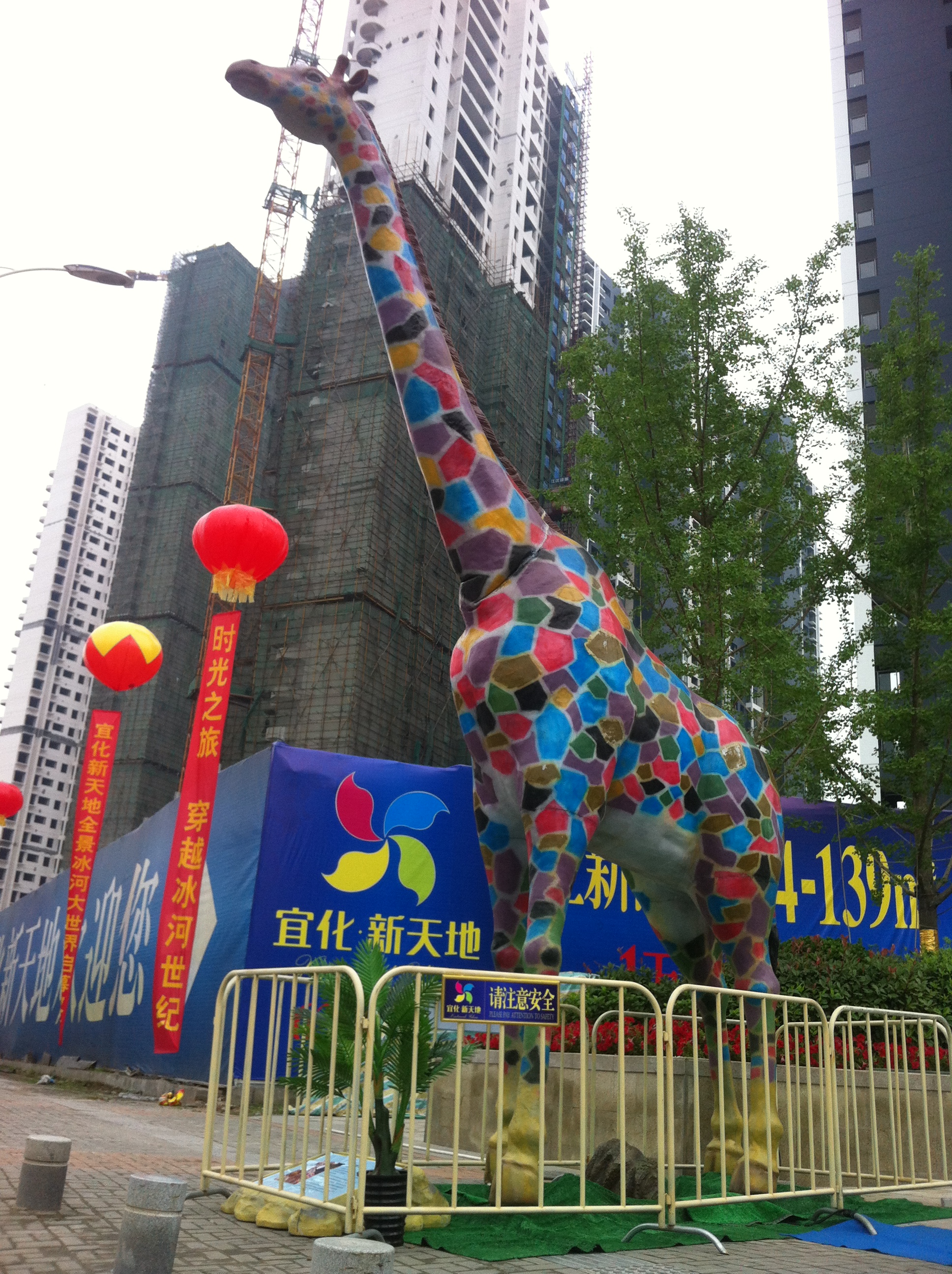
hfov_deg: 40.6
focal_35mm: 35
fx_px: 1287
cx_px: 476
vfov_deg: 52.7
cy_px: 637
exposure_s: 1/211
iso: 80
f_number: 2.8
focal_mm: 3.85
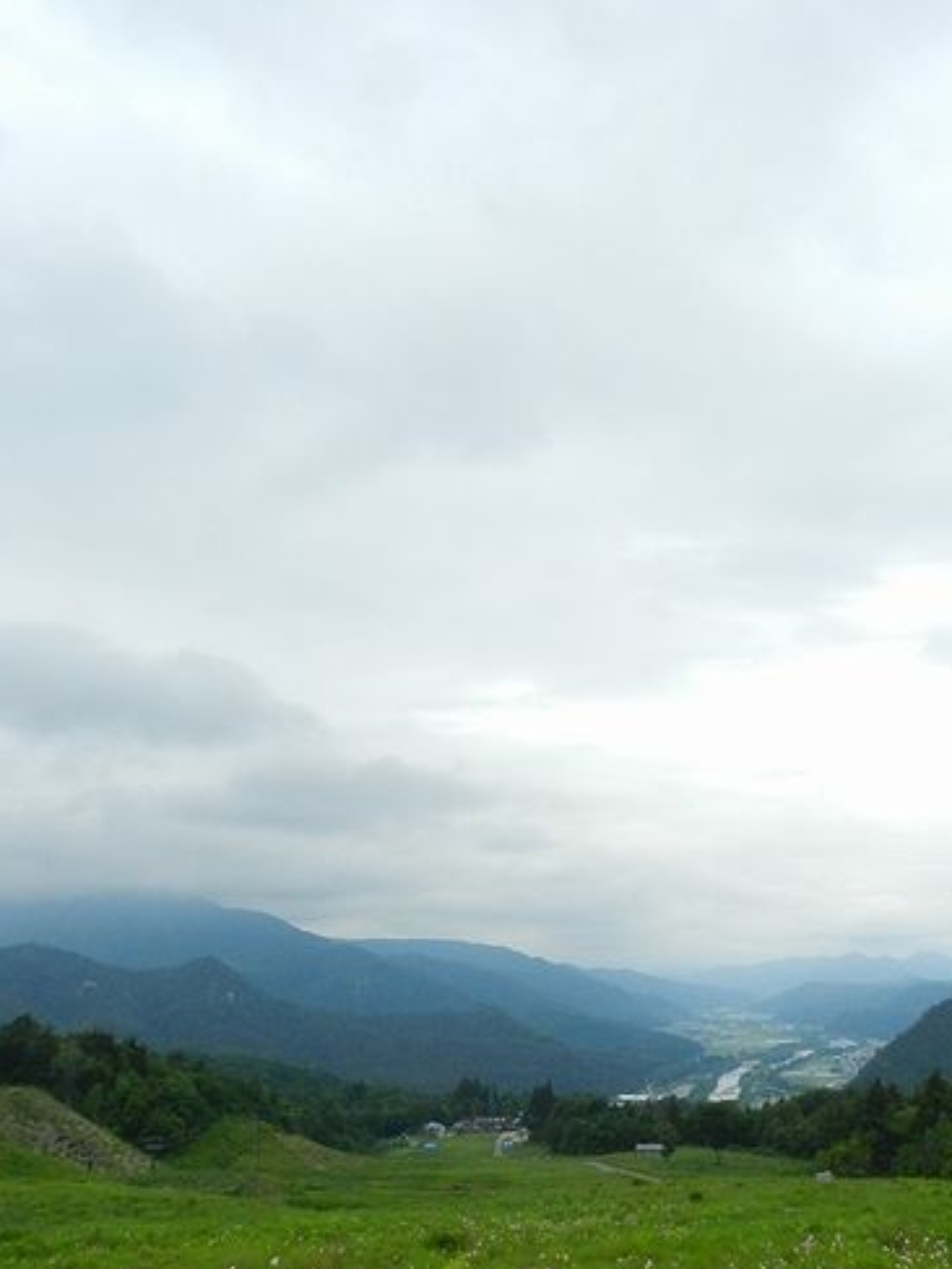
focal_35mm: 33
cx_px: 654
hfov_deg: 42.2
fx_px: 1210
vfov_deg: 54.6
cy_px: 804
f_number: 8
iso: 400
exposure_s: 1/320
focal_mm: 4
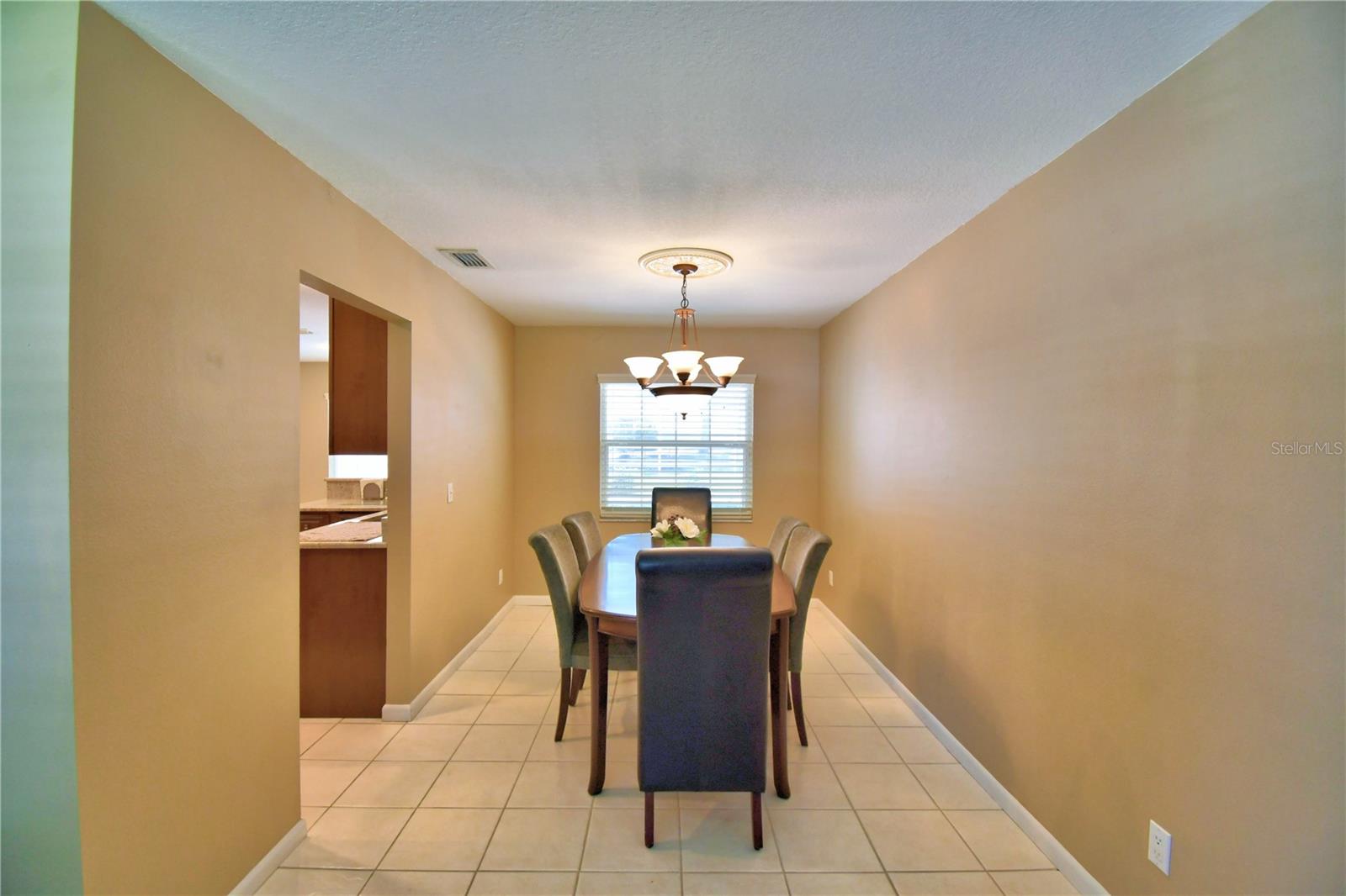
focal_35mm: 15
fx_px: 561
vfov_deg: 77.3
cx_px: 673
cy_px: 448
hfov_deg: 100.4
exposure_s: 1/80
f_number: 4.5
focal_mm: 10
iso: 400
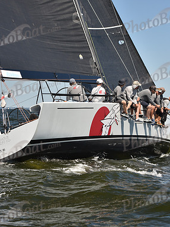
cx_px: 92
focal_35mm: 102
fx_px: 668
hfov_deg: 14.5
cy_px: 114
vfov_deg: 19.3
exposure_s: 1/1000
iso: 250
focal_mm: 70
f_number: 4
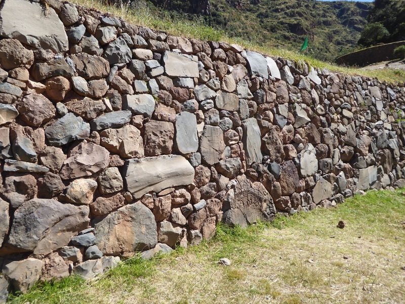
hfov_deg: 61.7
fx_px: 339
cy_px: 152
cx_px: 202
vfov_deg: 48.2
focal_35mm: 29
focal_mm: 5
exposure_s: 1/500
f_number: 3.5
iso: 80
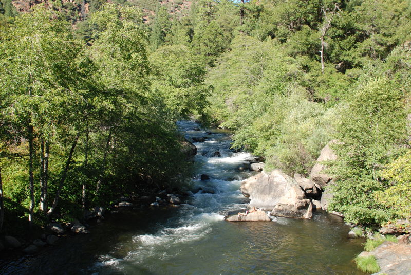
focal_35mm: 36
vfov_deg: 36.9
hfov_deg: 53.1
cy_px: 138
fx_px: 411
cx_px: 206
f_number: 6.3
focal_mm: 24
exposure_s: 1/160
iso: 160
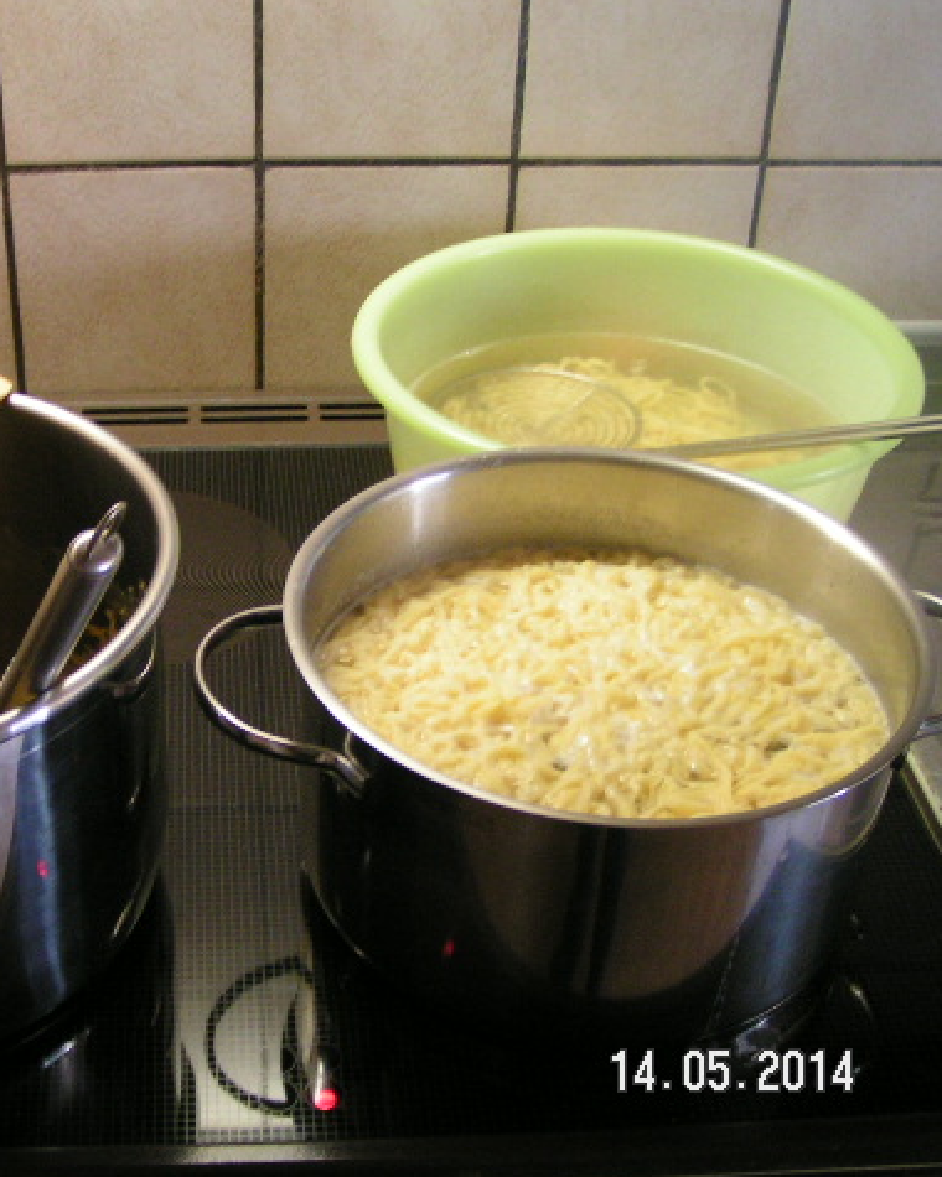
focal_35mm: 50
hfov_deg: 29.6
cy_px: 592
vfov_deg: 37.3
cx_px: 196
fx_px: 1742
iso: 200
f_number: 2.8
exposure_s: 1/10
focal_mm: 5.8
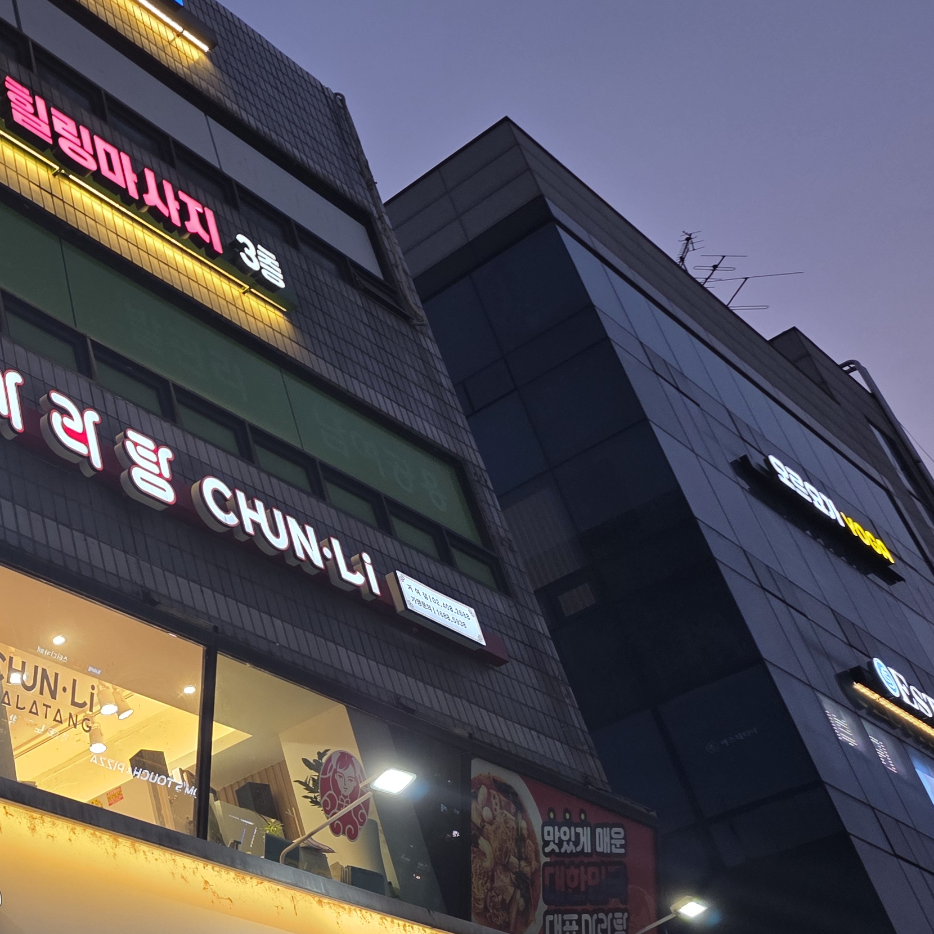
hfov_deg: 30.4
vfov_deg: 34.6
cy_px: 545
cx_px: -134
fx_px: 1496
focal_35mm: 49
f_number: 1.7
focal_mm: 6.3
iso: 100
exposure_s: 1/120
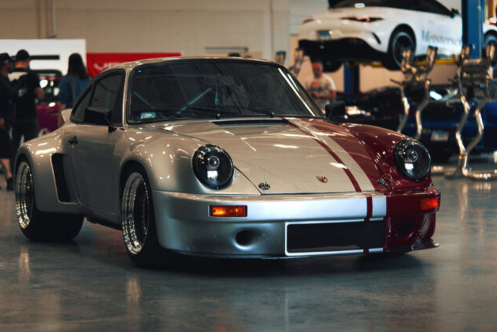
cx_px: 257
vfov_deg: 12.5
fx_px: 1519
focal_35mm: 110
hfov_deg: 18.6
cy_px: 191
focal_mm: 90
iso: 320
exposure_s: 1/100
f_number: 2.8
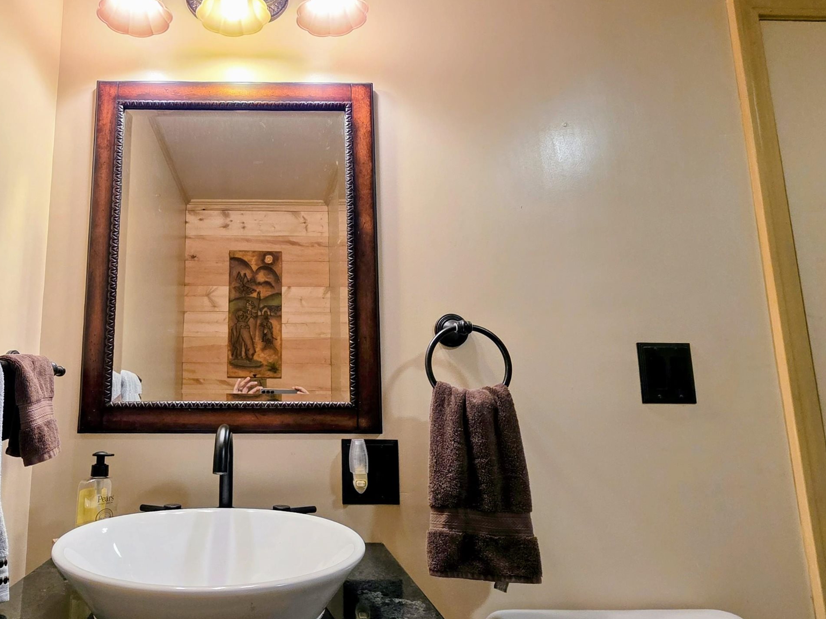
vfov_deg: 63.4
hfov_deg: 75.9
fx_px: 501
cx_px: 261
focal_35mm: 21
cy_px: 310
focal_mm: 2.2
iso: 200
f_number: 1.9
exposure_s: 1/120
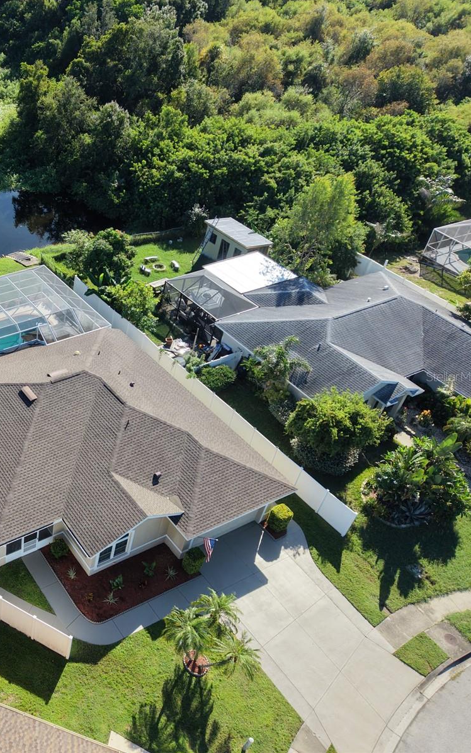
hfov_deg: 33.5
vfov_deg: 56.7
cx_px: -18
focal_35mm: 34
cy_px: 376
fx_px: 698
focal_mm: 8.67
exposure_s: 1/1000
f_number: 1.8
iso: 100
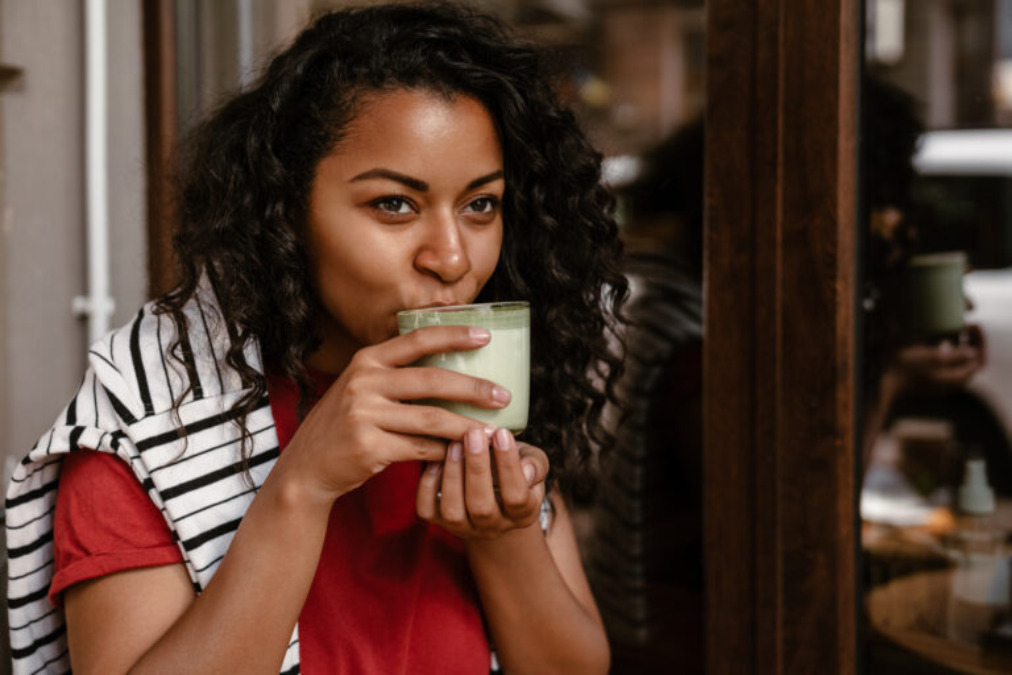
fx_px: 1377
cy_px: 338
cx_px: 506
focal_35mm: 49
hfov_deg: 40.3
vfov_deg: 27.5
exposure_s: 1/1250
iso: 640
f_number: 2.8
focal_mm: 49
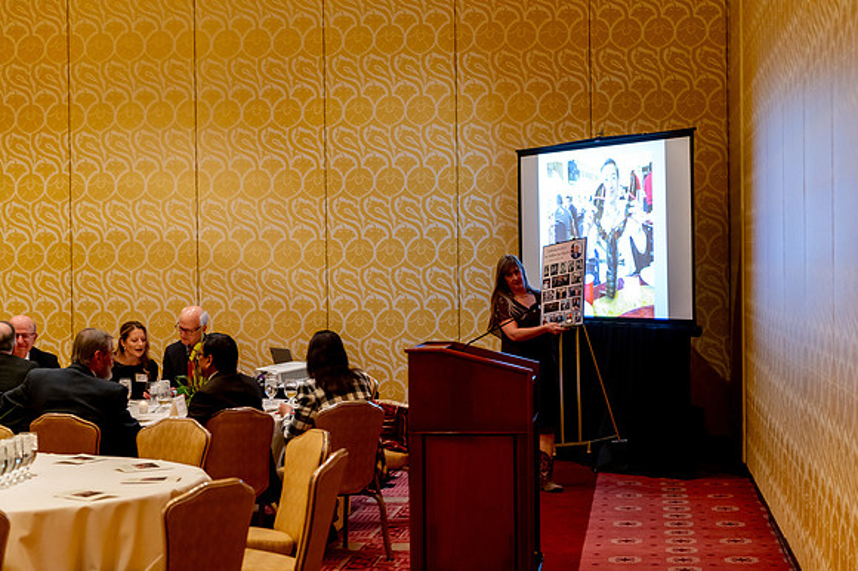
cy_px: 286
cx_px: 429
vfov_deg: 19.4
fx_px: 1667
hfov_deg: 28.9
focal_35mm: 70
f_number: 4
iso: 4000
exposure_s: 1/125
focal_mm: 70
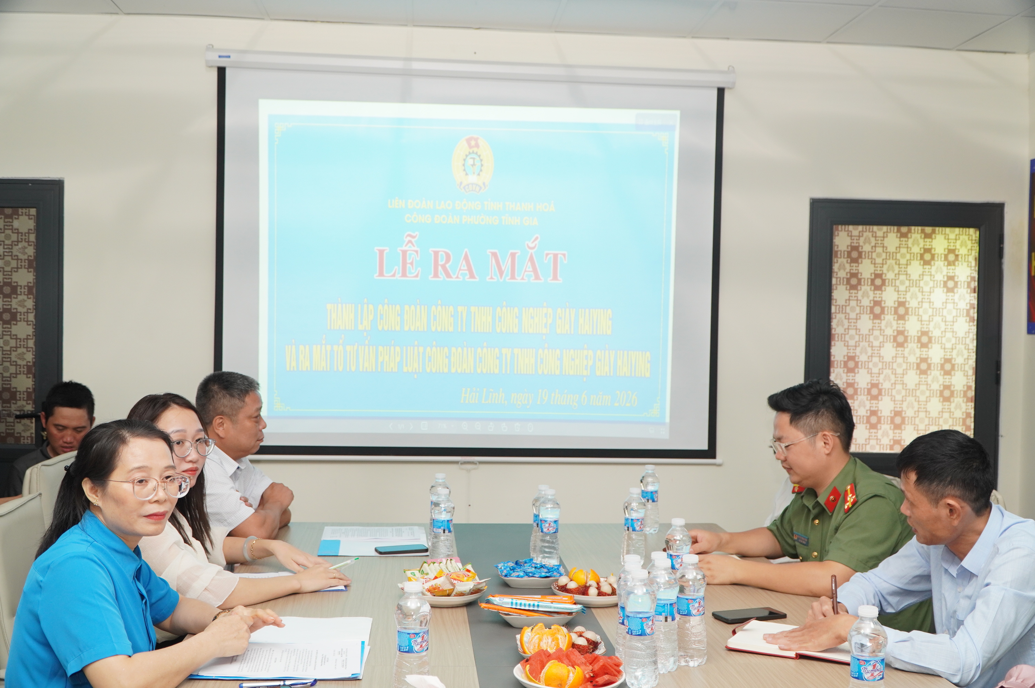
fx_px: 1034
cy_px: 344
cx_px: 518
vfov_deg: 36.8
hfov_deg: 53.2
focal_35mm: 36
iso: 500
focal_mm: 24
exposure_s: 1/160
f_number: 4
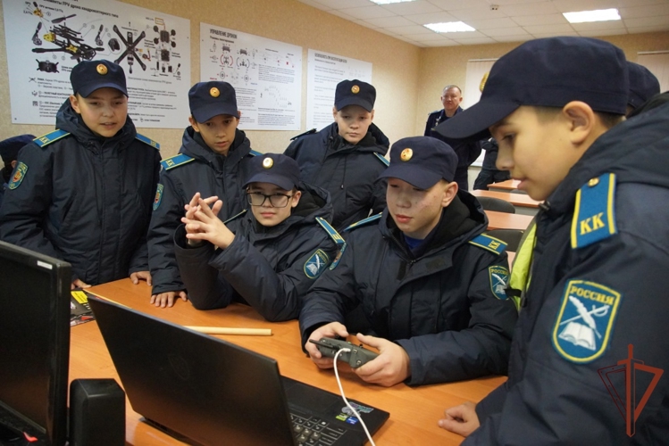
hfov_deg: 67.4
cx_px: 334
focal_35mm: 27
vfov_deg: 48.0
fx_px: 502
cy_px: 223
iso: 6400
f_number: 4
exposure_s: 1/160
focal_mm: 18
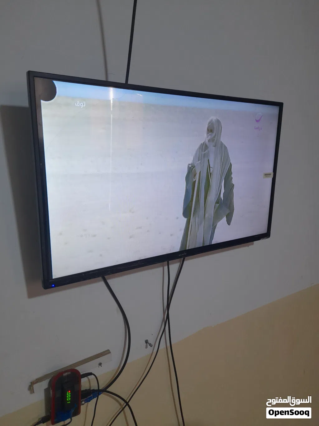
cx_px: 160
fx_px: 307
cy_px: 213
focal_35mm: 25
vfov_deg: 69.4
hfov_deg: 54.9
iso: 250
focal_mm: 4.6
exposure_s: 1/60
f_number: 2
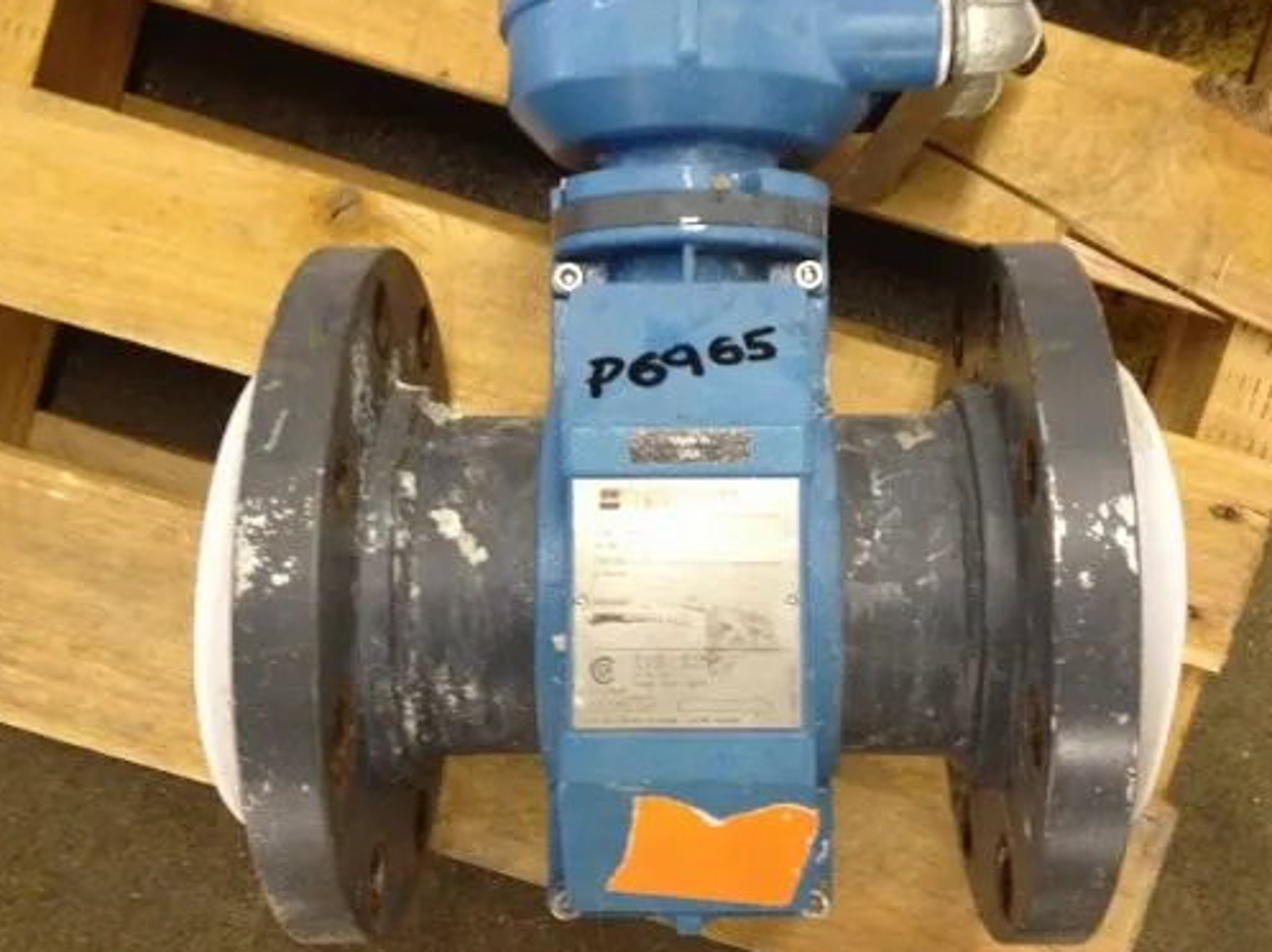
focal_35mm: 45
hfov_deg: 42.1
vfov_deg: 32.1
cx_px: 677
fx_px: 1653
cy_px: 419
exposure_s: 1/20
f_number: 2.4
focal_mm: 4.28
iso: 320
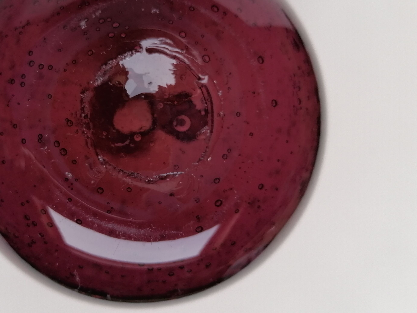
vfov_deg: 36.7
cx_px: 130
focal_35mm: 39
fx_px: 470
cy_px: 122
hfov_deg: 46.9
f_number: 1.8
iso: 50
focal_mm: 4.75
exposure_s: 1/50
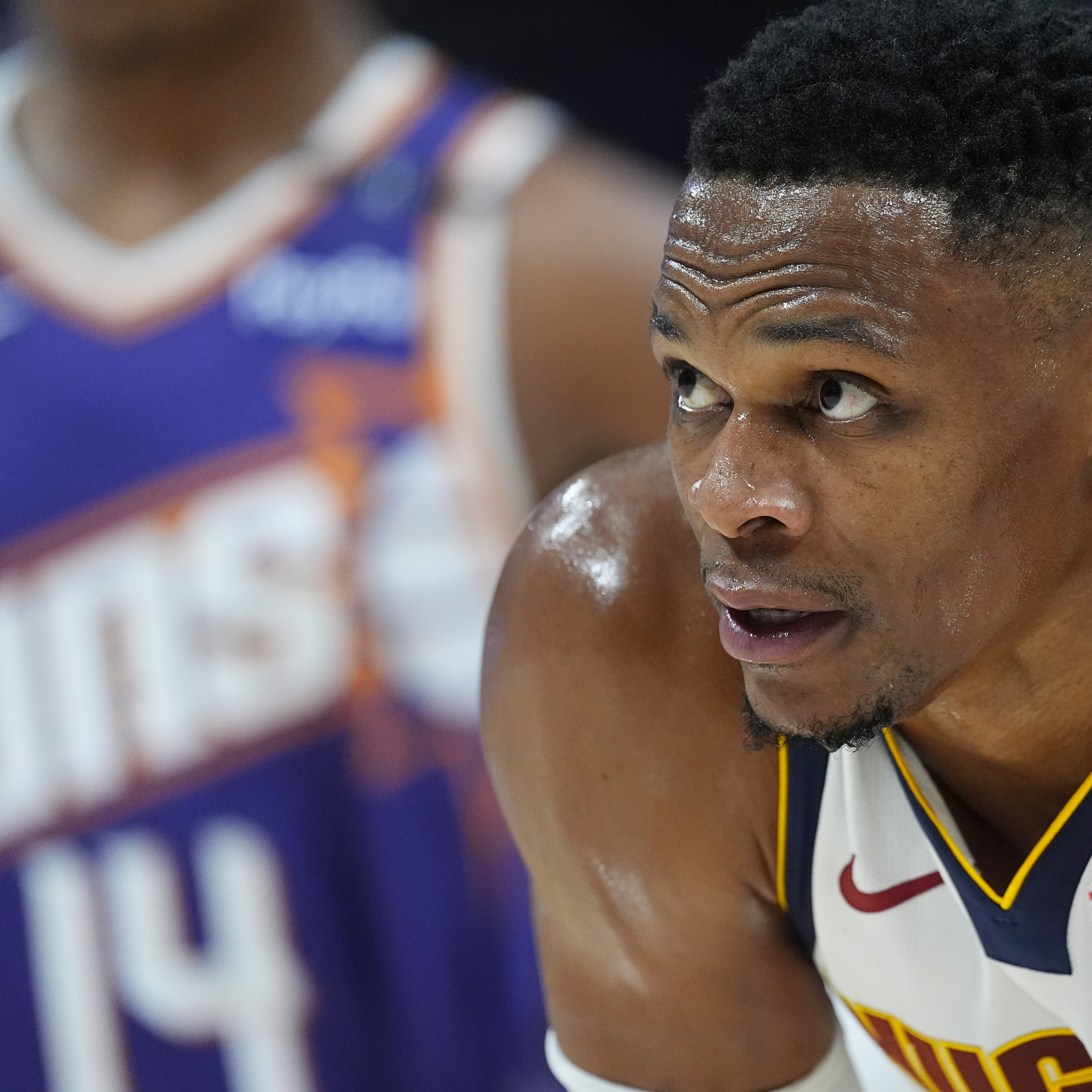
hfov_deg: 2.3
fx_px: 27339
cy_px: 546
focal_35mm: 766
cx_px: 803
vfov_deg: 2.3
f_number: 4
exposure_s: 1/1000
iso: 4000
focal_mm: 600
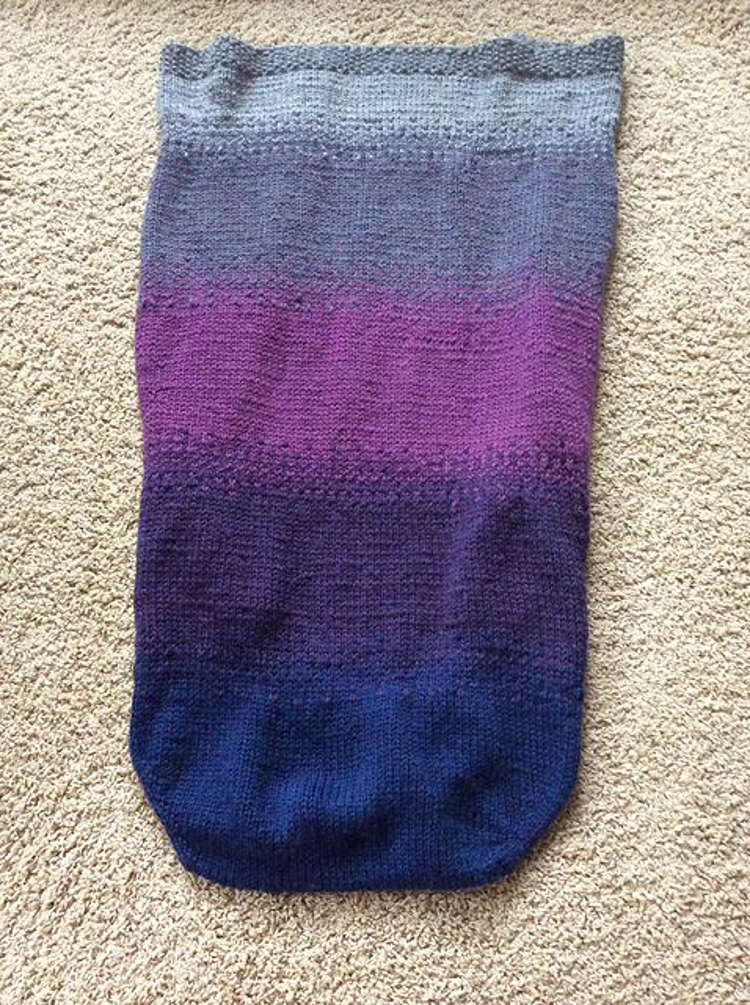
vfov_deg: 56.9
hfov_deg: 44.1
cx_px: 375
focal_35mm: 32
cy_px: 502
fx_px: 927
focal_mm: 3.3
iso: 250
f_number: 2.4
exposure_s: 1/24
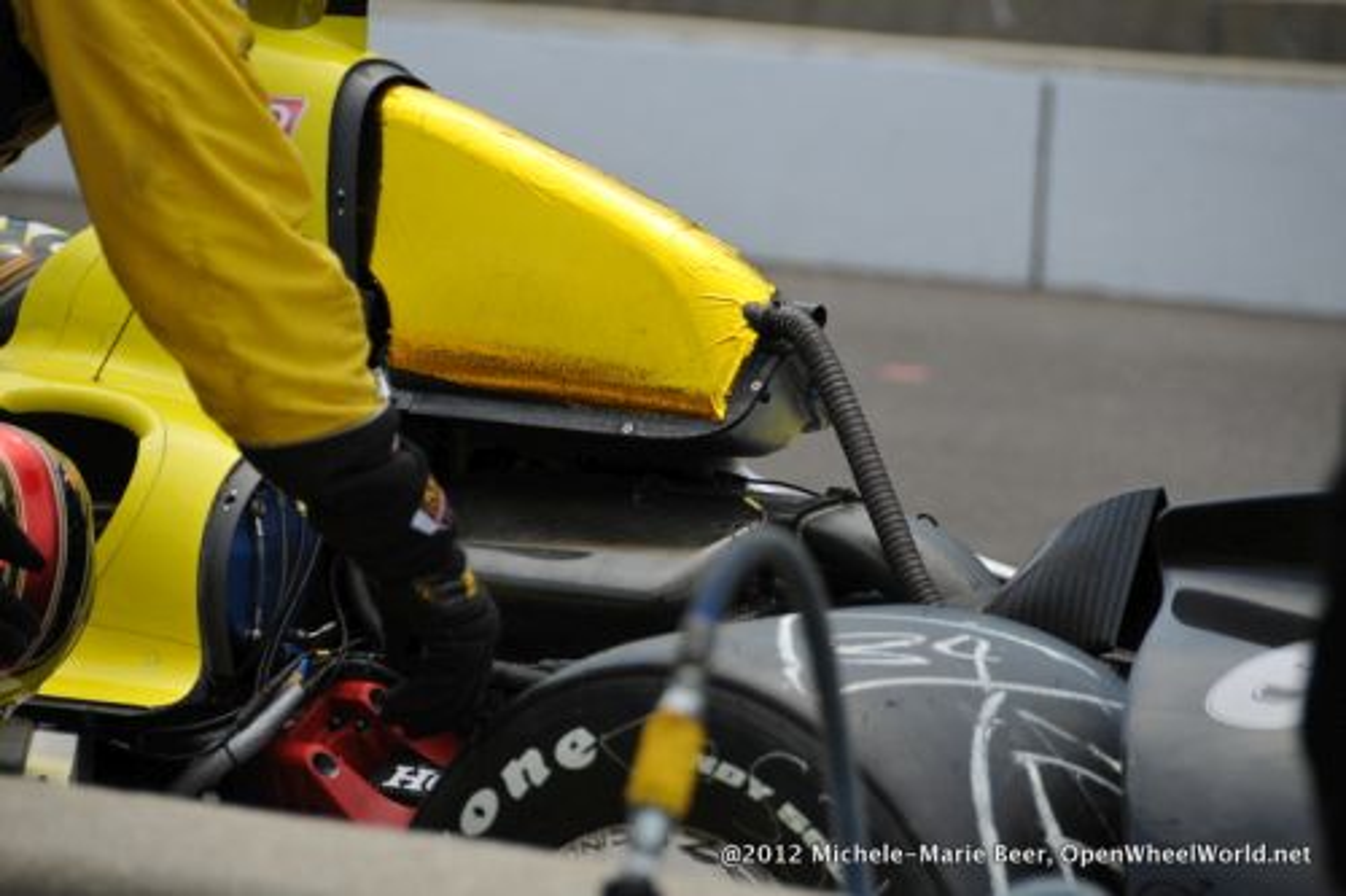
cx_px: 673
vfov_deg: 4.6
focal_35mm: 300
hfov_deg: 6.9
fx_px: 11212
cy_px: 448
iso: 400
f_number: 5.6
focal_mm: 200
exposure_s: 1/1000
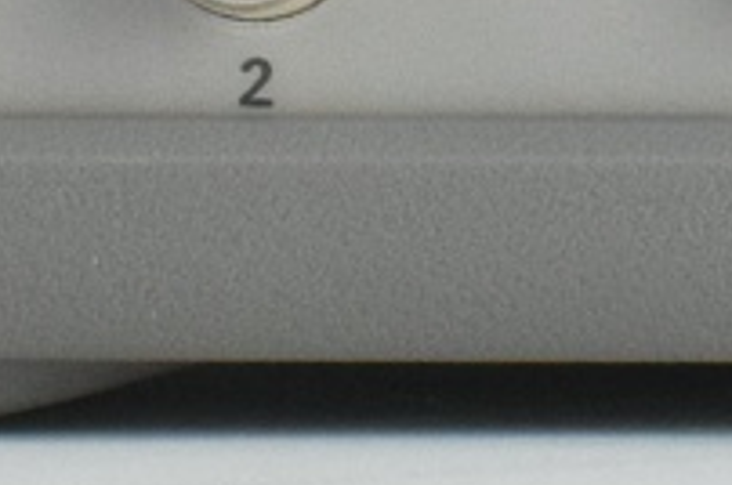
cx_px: 1080
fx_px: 7735
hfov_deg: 5.4
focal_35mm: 381
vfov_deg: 3.6
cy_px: -338
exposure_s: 1/30
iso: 1600
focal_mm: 32
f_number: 22
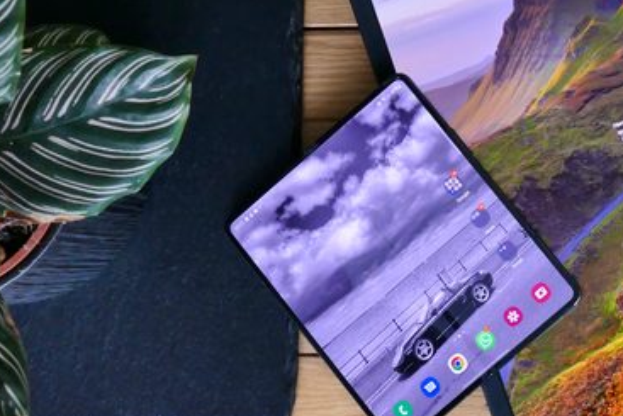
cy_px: 48
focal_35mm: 96
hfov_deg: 20.7
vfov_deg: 14.1
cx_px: 589
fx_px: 1662
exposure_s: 1/80
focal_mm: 17.83
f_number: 5
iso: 640
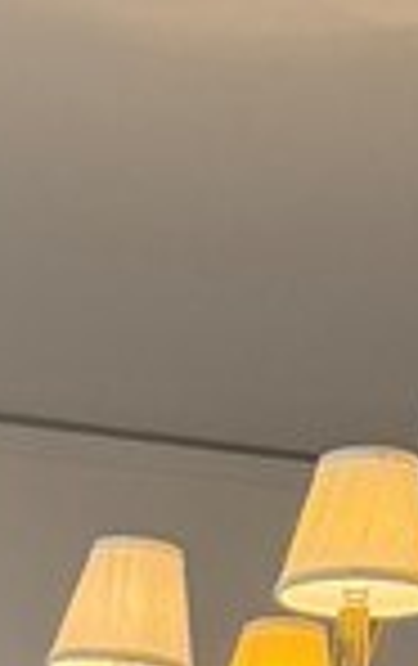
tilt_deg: -8.8
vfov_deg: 9.8
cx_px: -422
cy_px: 1822
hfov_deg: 7.2
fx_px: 3196
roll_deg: -0.2
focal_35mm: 176
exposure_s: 1/120
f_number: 1.78
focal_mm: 6.76
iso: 320
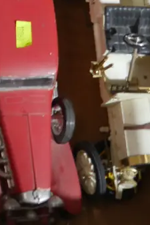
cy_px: -75
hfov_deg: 11.3
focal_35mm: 120
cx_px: -19
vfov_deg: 16.1
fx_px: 749
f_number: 4.1
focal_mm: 19
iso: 1250
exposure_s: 1/60
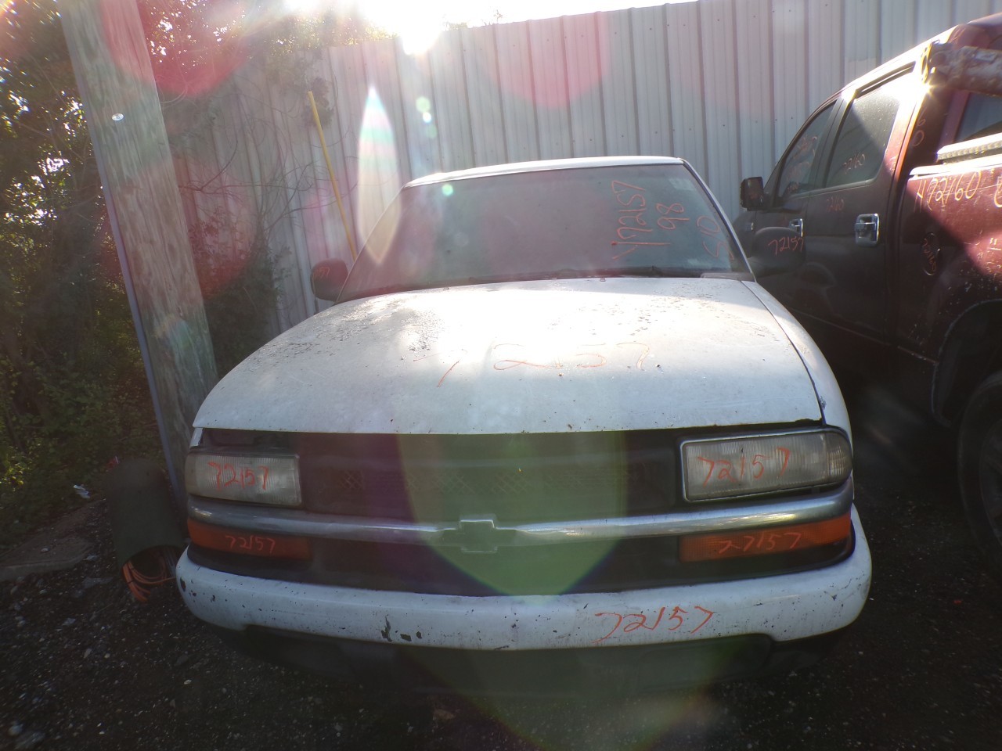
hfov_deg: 71.6
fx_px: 695
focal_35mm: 24
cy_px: 376
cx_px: 501
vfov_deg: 56.8
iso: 100
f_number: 4.4
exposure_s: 1/200
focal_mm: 4.3
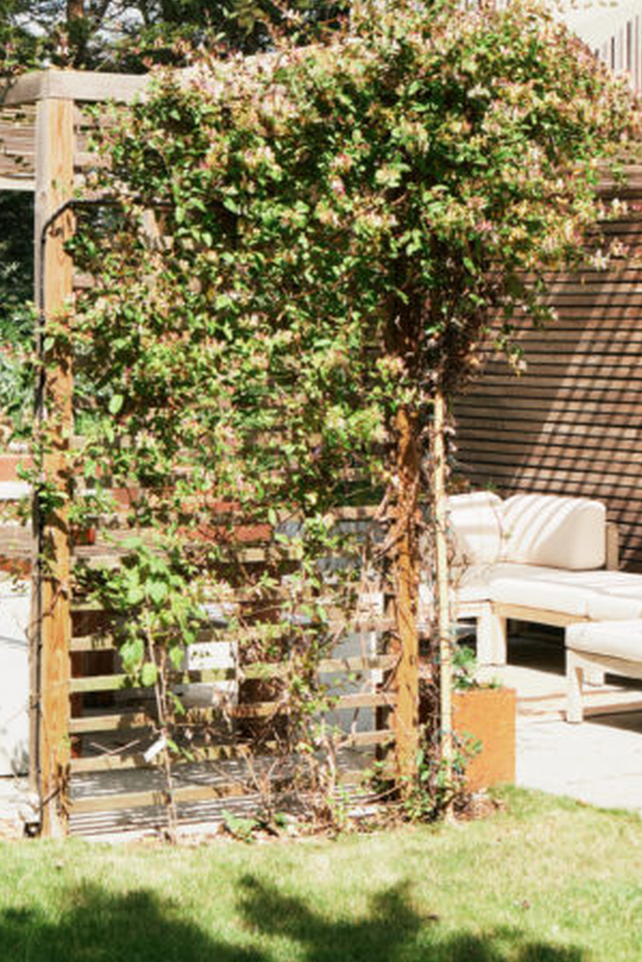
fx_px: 2405
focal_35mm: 90
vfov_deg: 22.5
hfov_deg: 15.2
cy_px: 309
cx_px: 215
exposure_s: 1/640
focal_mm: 23.4
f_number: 5.6
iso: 200
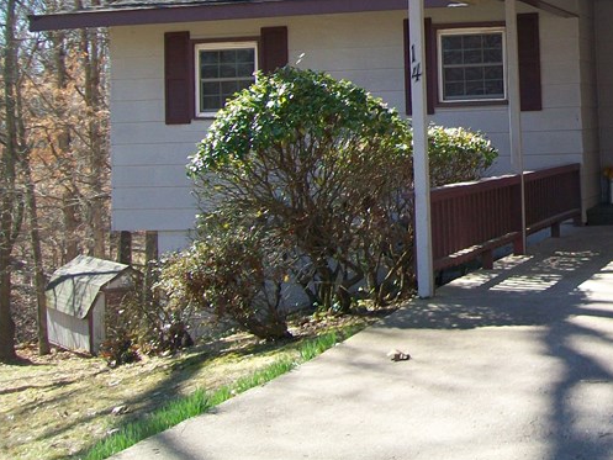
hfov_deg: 26.2
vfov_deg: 20.3
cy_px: -10
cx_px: 629
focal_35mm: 70
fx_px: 1240
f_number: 2.7
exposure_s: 1/250
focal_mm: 6.1
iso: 64
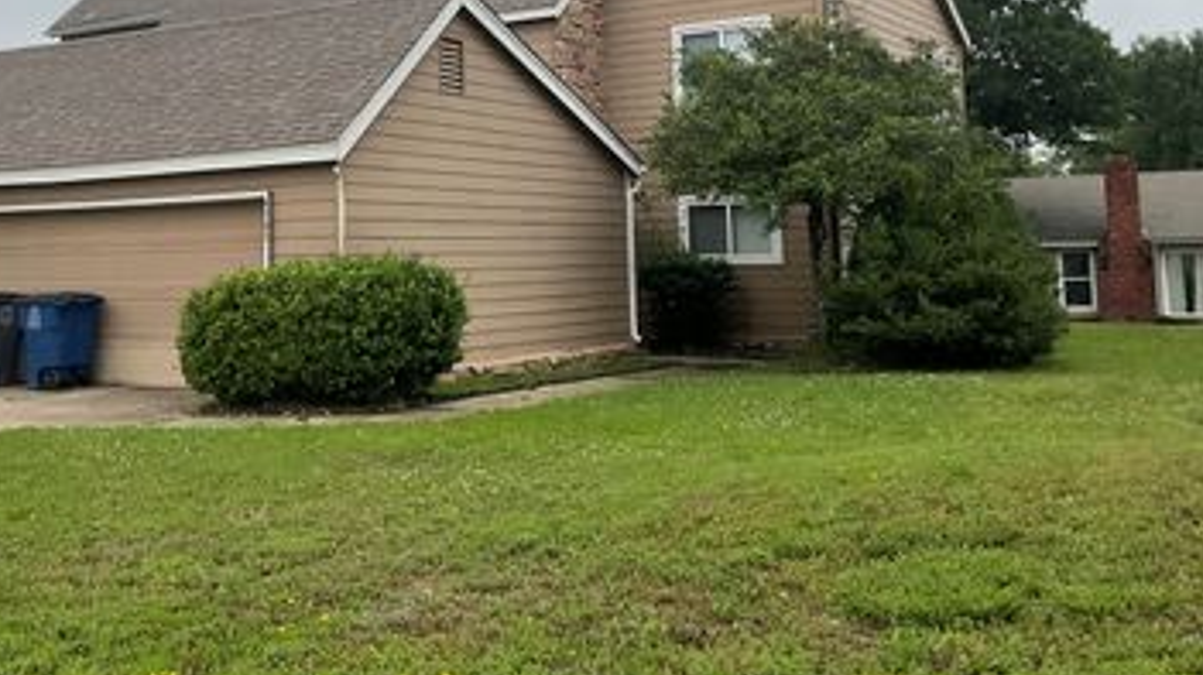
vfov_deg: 25.9
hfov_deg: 45.2
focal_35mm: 45
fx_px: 1435
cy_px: 108
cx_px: 473
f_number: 1.8
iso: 16
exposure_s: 1/1848
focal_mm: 3
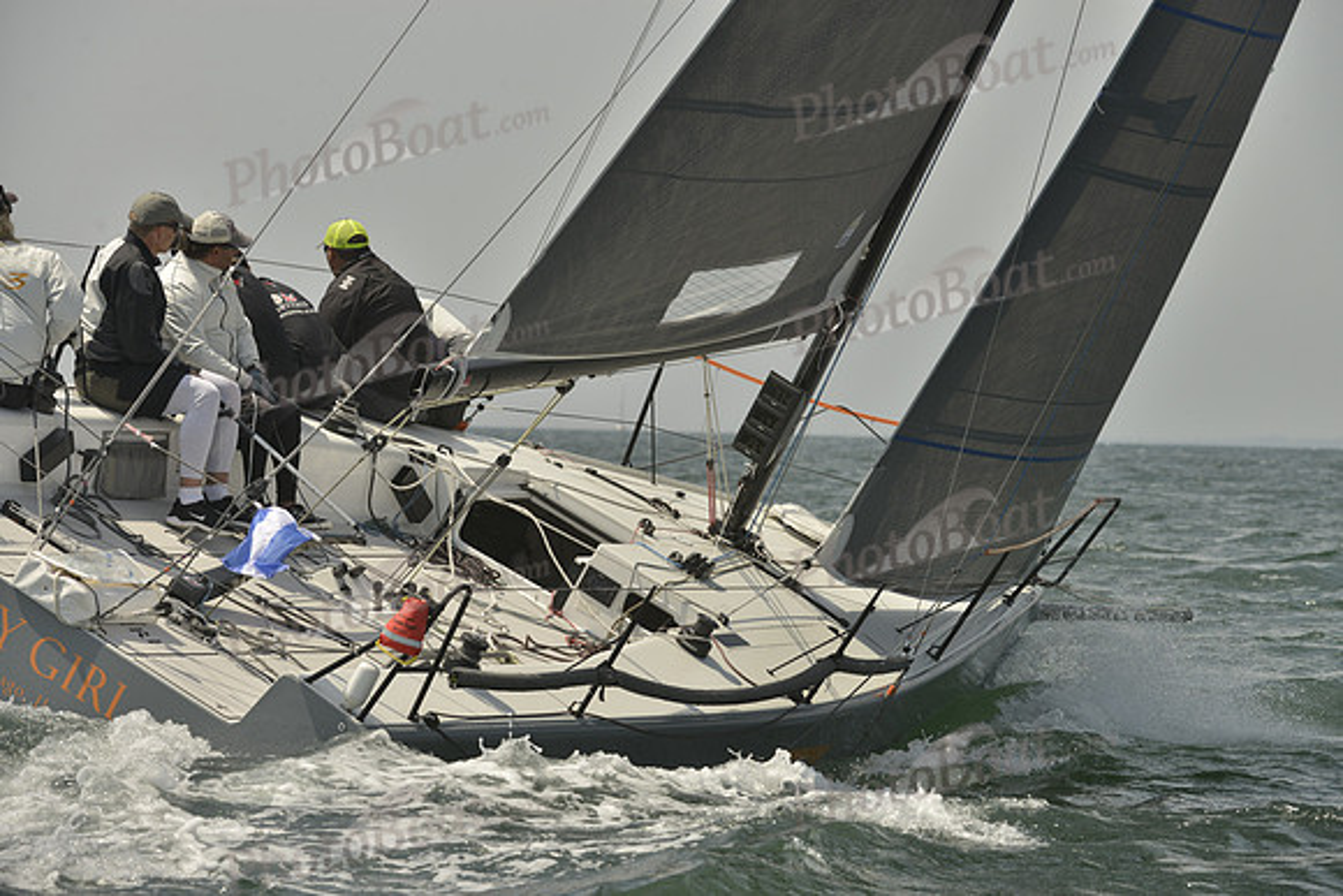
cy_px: 448
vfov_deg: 6.9
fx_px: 7463
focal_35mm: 200
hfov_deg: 10.3
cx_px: 672
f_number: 9
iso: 280
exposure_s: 1/1000
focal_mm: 200
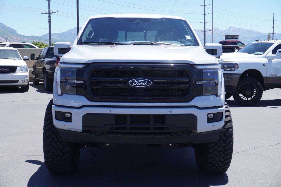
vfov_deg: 25.1
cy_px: 94
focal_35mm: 54
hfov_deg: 36.9
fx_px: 422
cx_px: 140
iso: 100
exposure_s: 1/160
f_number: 8
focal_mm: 36
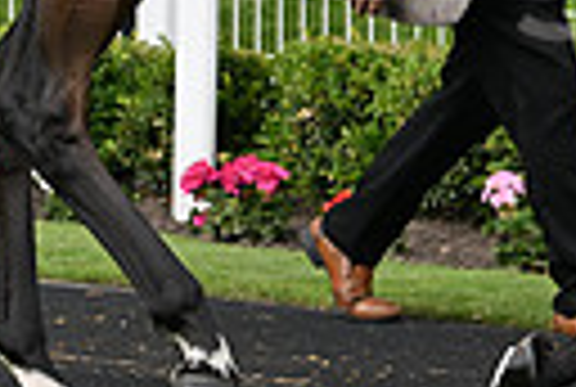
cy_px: -286
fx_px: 7602
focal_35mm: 474
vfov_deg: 2.9
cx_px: 562
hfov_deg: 4.3
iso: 500
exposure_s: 1/1250
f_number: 5.6
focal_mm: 105
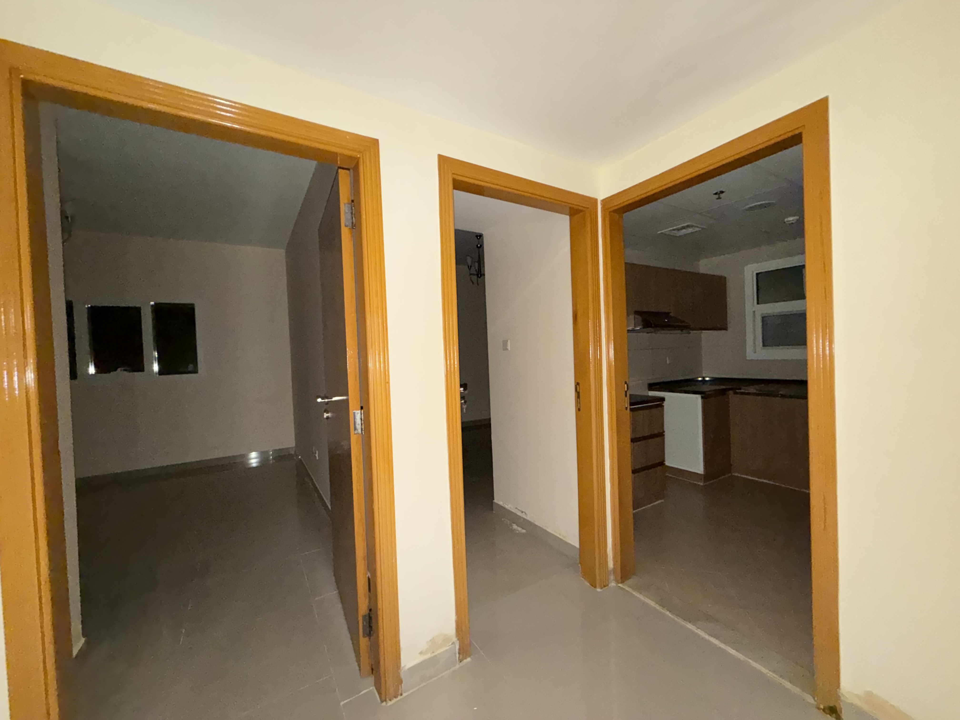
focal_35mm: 14
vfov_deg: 85.7
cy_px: 360
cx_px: 480
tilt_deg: -1.4
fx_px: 388
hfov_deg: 102.1
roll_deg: +3.0
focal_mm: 2.22
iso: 1250
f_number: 2.2
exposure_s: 1/30
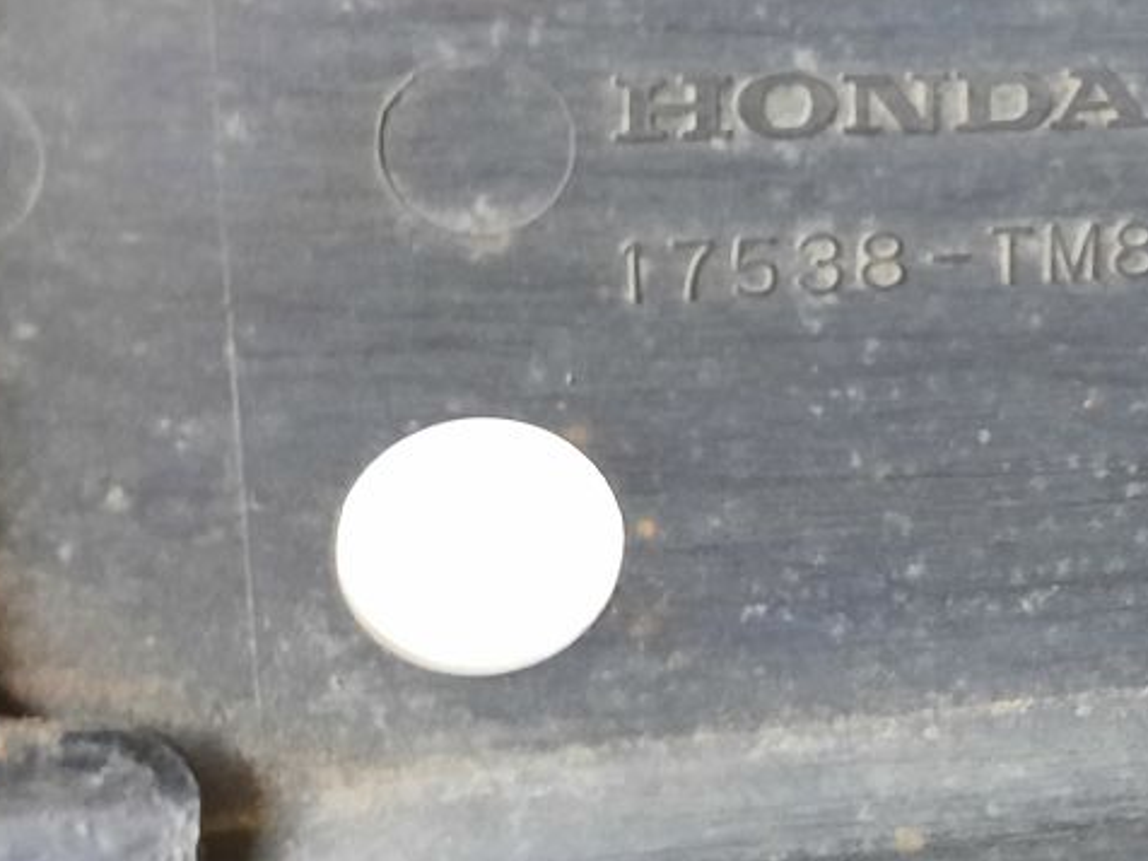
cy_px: 174
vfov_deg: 23.0
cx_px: 1339
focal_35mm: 63
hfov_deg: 27.4
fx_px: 2089
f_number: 2
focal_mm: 4.6
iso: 320
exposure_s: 1/25
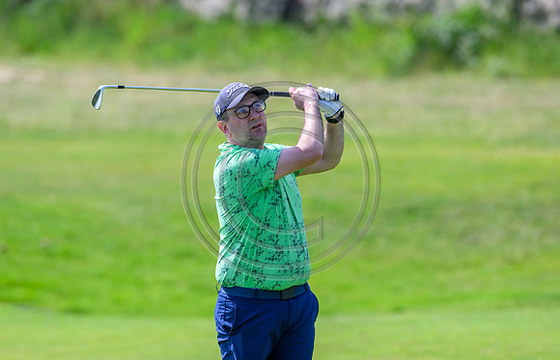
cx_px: 296
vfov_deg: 2.4
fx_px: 8673
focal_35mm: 564
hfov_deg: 3.7
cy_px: 190
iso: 500
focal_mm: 400
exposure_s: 1/3200
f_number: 4
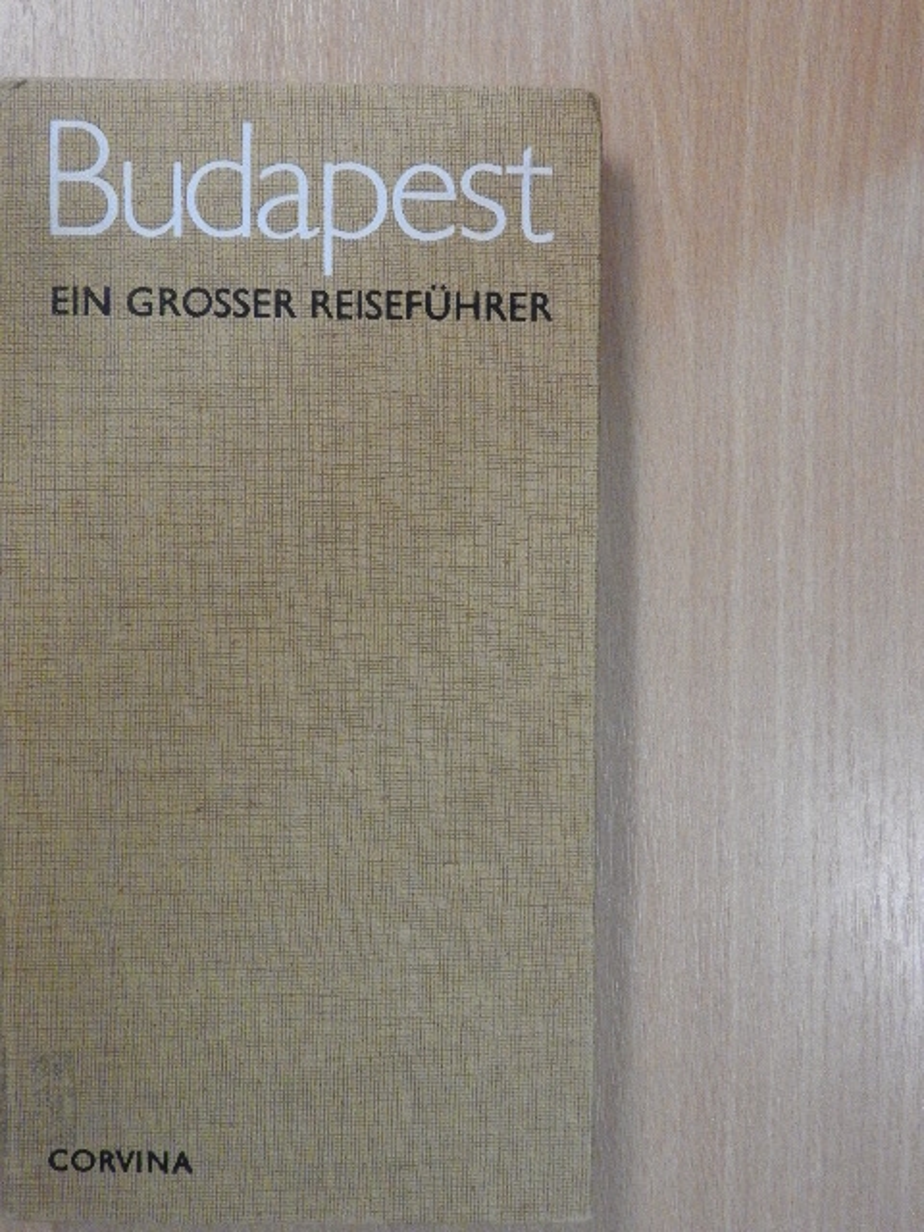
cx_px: 462
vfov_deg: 60.0
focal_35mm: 30
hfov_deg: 46.8
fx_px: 1068
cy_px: 616
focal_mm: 5.4
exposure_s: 1/80
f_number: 3.5
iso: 1100
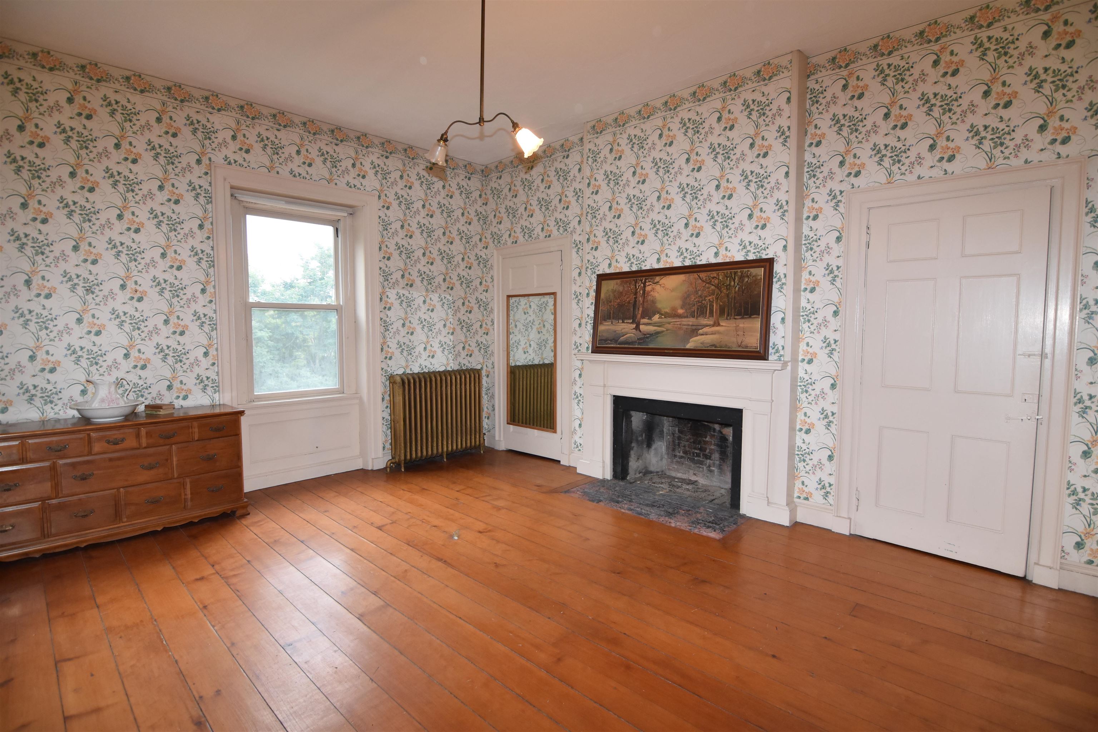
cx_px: 549
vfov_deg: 72.1
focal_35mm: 16
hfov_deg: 95.0
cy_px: 366
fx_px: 503
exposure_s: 1/80
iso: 800
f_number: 4.5
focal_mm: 11
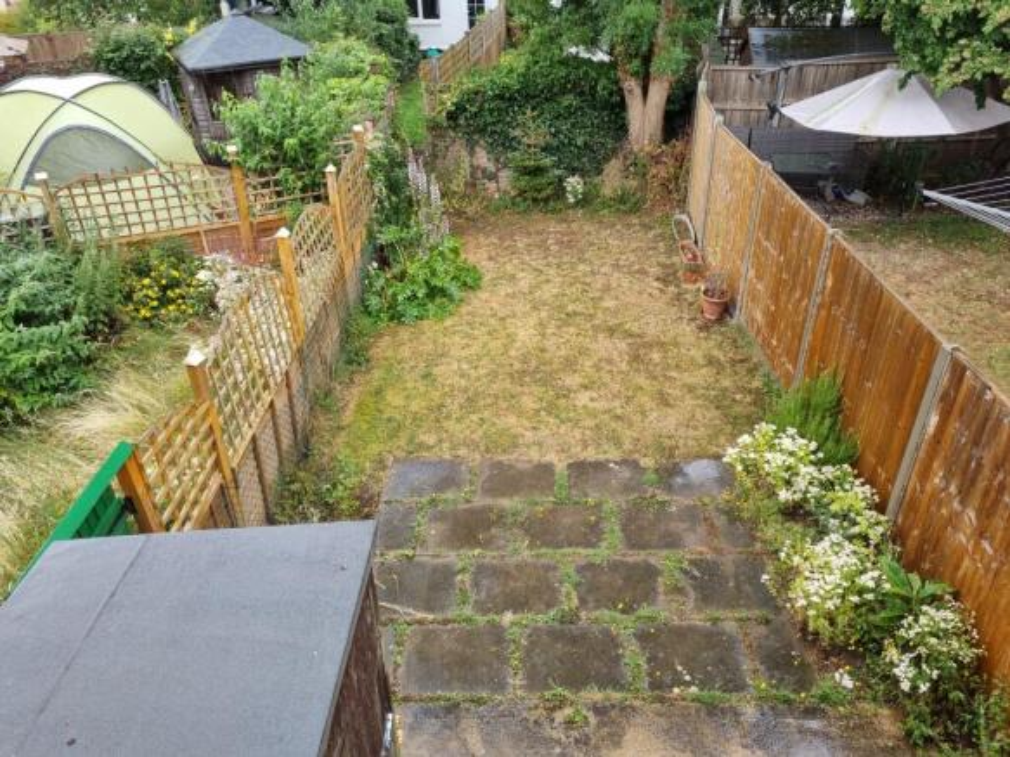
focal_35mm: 26
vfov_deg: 53.0
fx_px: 758
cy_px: 378
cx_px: 505
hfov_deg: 67.3
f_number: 1.8
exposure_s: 1/147
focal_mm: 5.4
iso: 50
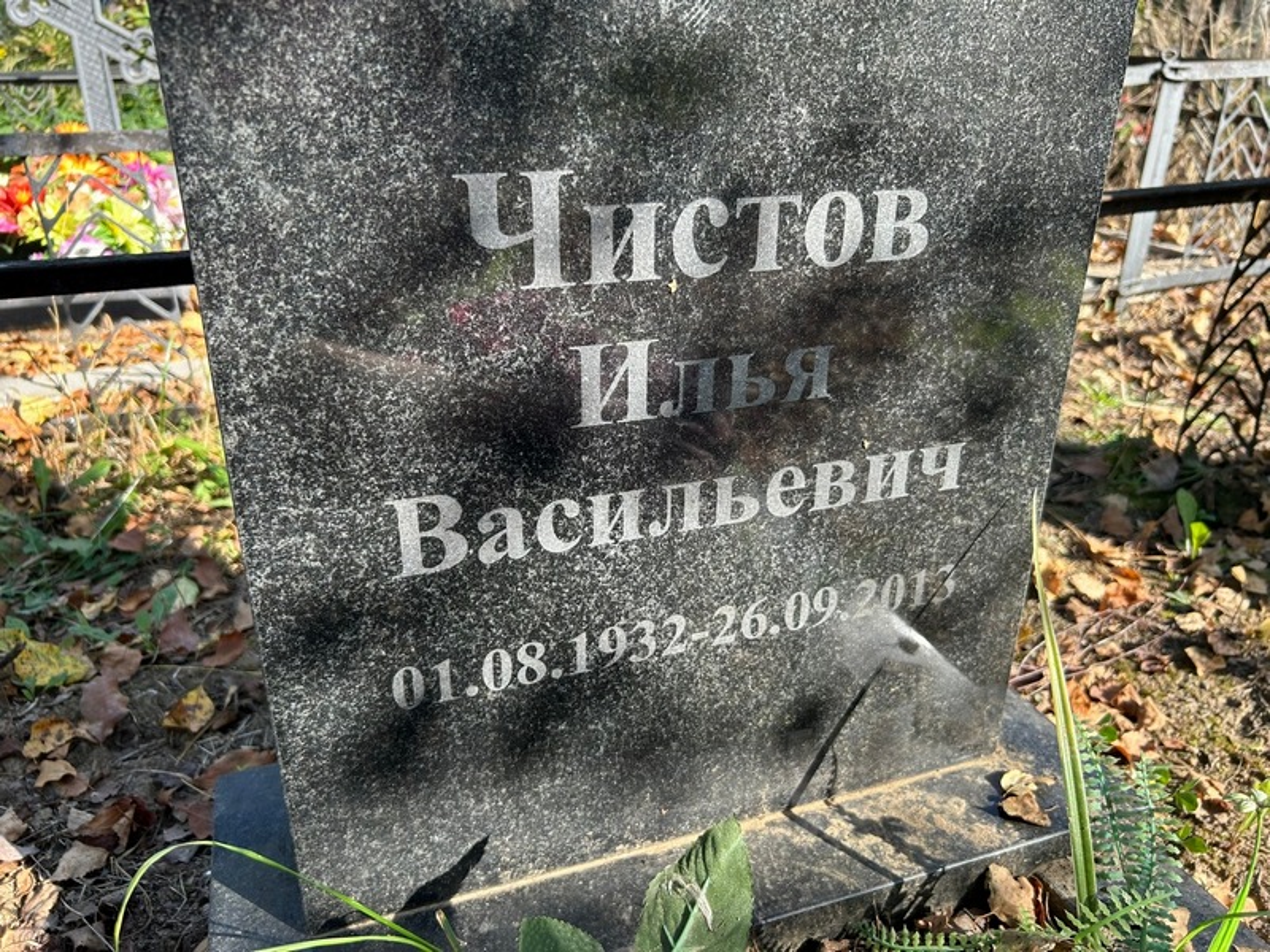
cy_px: 476
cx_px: 635
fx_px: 954
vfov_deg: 53.1
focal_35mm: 26
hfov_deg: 67.3
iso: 50
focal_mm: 5.7
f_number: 1.5
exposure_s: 1/683
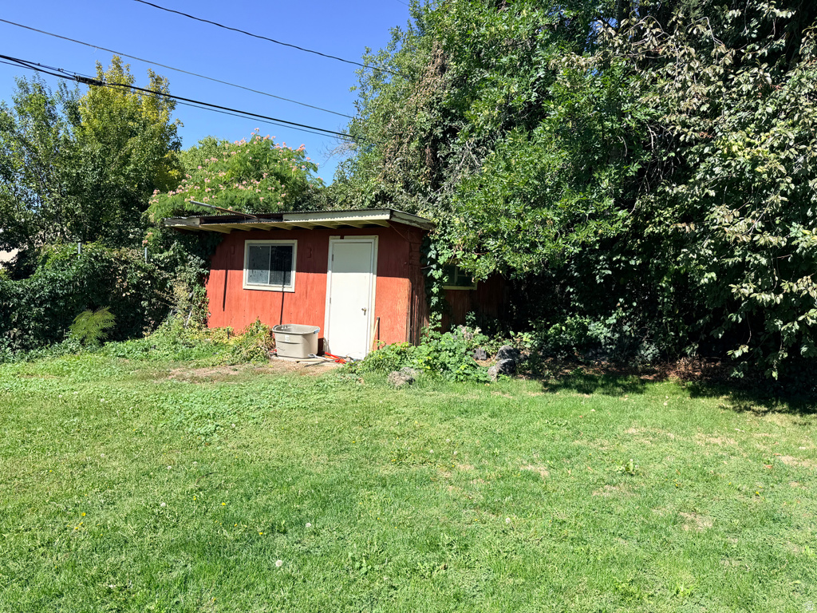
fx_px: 566
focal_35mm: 24
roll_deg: -2.5
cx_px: 408
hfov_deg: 71.6
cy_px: 306
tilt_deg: -2.6
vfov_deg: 56.8
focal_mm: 6.76
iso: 80
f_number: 1.78
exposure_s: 1/2801
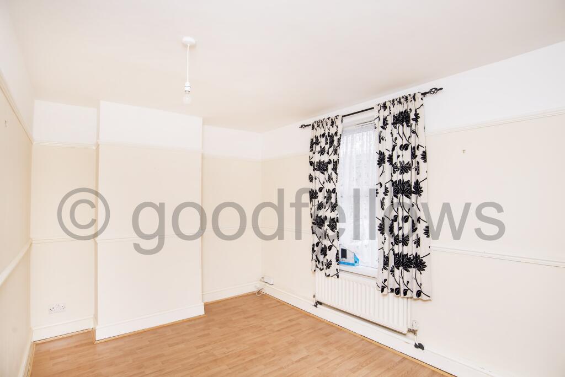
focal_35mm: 18
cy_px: 188
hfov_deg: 90.0
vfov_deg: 67.5
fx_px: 283
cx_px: 282
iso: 200
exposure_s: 1/60
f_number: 6.3
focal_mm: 18
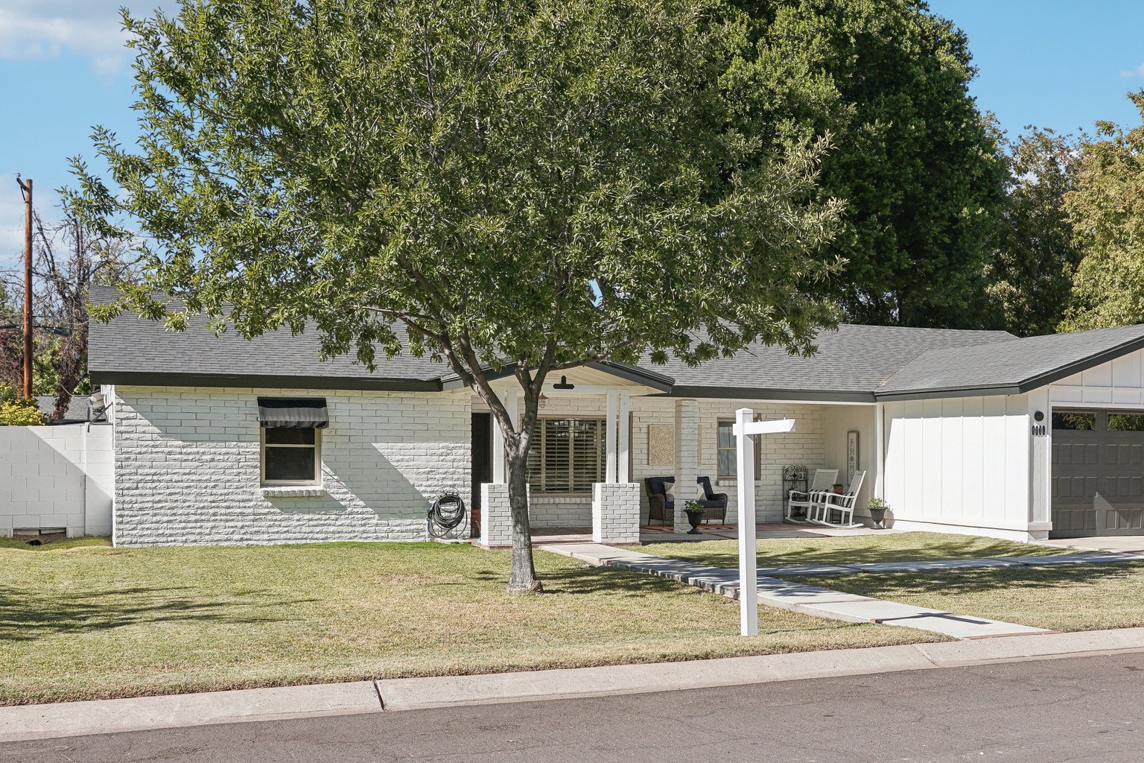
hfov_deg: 47.8
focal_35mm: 40
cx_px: 745
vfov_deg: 33.4
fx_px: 1271
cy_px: 423
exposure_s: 1/500
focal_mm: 20
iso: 200
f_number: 8
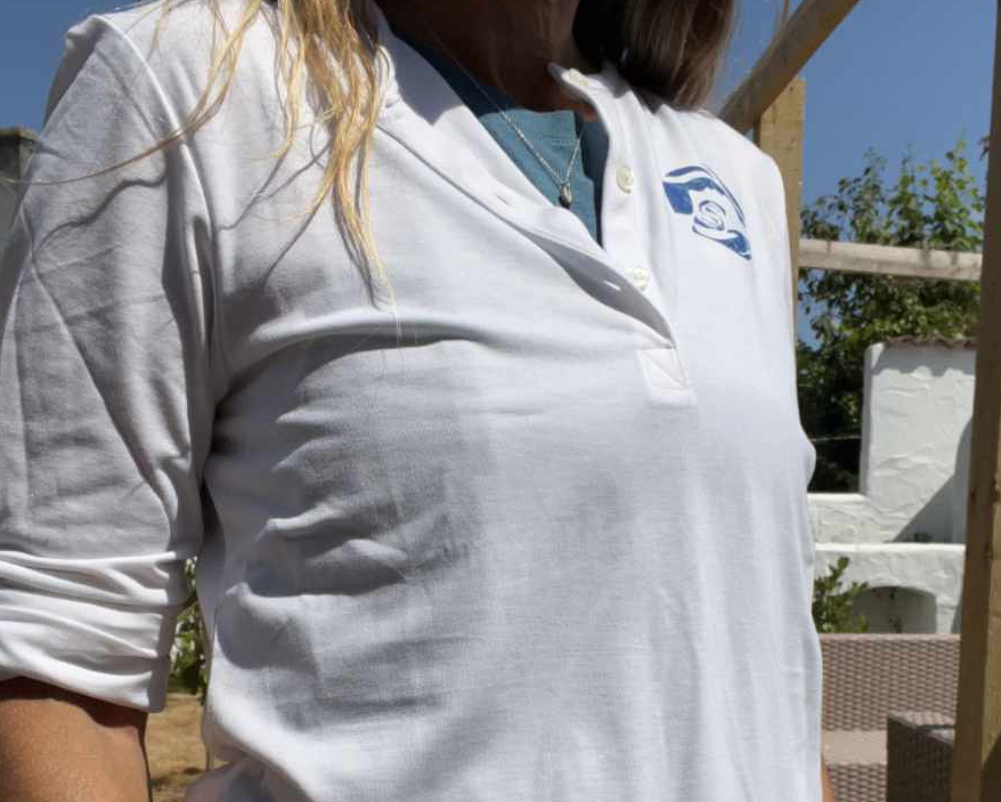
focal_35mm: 40
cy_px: 624
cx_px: 490
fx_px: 1185
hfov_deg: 45.8
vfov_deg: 36.3
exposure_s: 1/4115
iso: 32
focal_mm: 2.7
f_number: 2.2
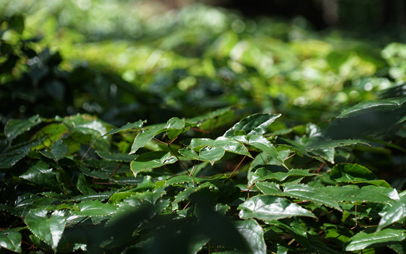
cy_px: 135
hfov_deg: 13.2
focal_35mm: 158
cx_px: 204
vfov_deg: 8.3
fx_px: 1749
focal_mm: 154
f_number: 6.3
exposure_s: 1/80
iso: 100
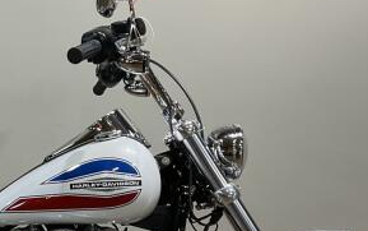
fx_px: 853
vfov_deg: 15.3
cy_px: 160
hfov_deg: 23.3
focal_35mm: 85
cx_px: 0
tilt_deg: -10.5
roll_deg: +1.1
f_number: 1.8
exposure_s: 1/60
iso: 64
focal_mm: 3
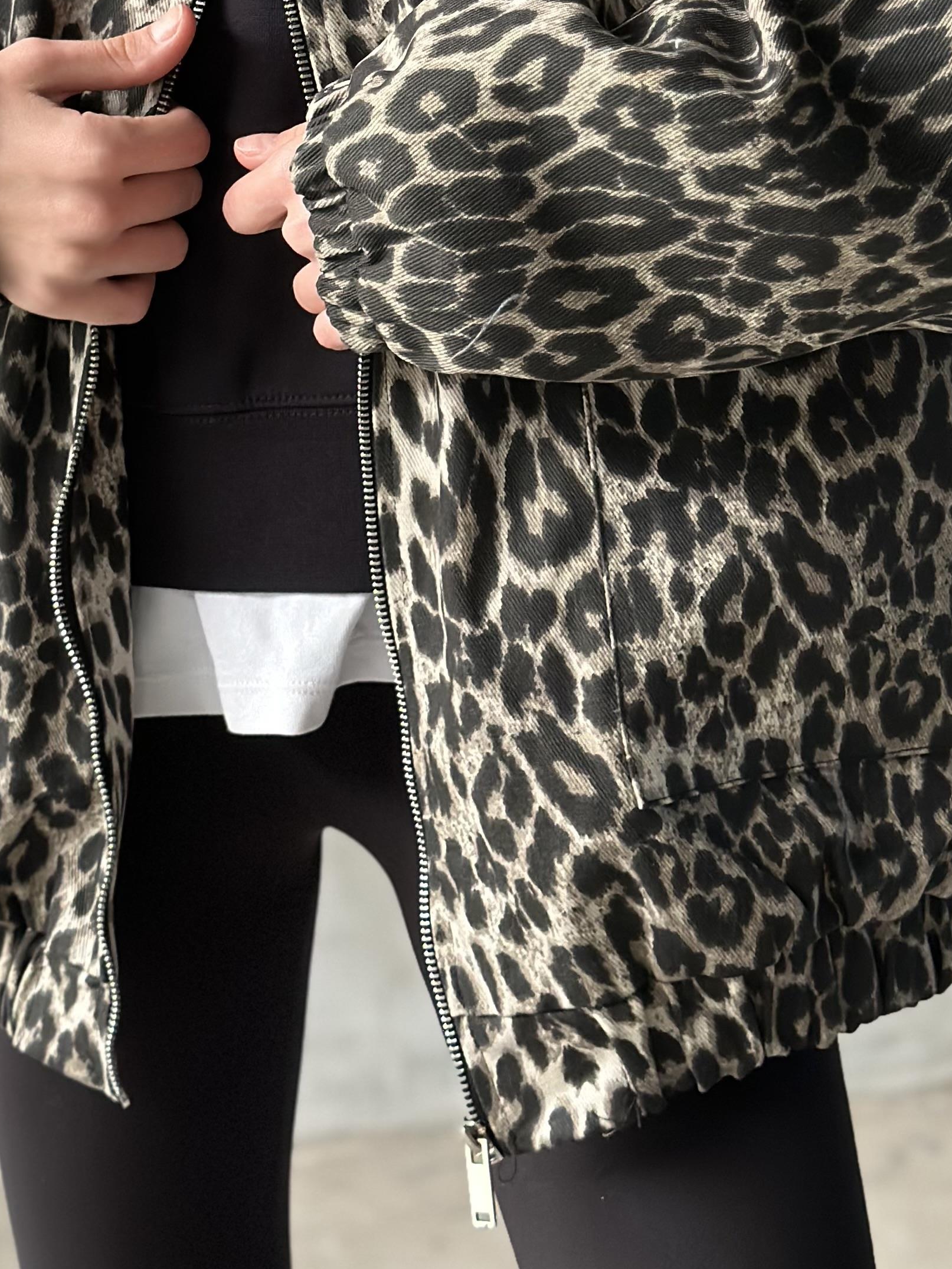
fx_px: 3300
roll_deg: +0.2
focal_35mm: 90
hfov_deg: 16.4
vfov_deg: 21.3
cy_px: 109
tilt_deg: -0.2
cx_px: 345
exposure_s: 1/60
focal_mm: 6.86
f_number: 1.78
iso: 320
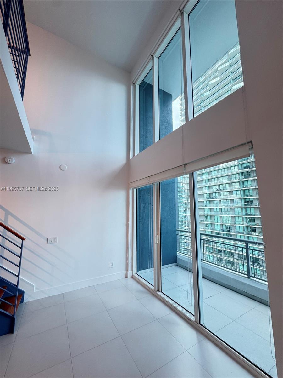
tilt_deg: +7.6
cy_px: 189
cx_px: 142
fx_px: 153
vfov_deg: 102.1
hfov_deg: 85.7
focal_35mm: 14
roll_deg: -0.9
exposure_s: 1/120
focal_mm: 2.22
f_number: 2.2
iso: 100
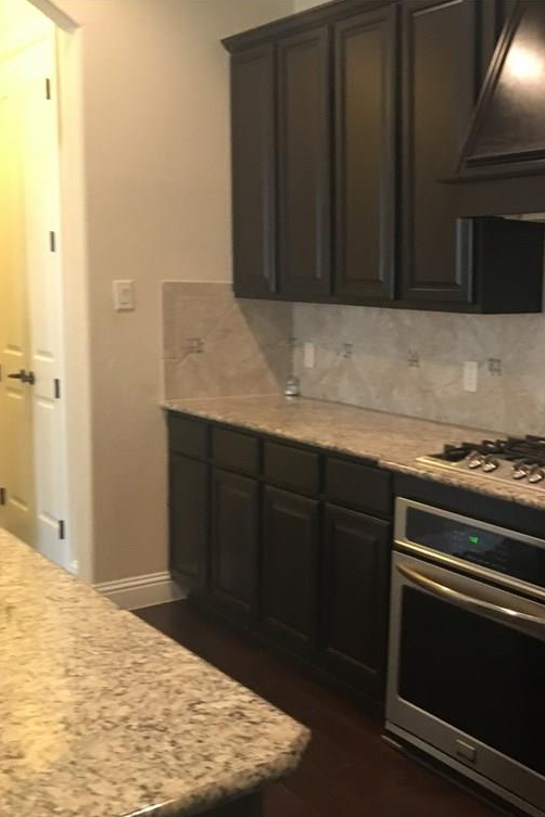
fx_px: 931
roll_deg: -1.3
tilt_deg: -6.8
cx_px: 511
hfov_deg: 30.8
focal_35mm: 41
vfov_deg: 47.4
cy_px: 413
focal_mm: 4.15
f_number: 2.2
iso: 200
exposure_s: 1/15
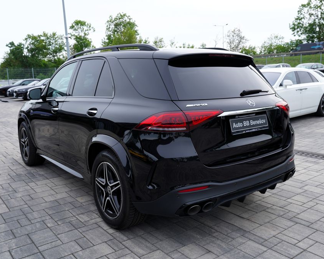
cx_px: 169
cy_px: 129
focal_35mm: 33
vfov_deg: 44.5
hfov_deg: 54.2
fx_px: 316
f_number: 6.3
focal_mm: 29
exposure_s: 1/160
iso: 100
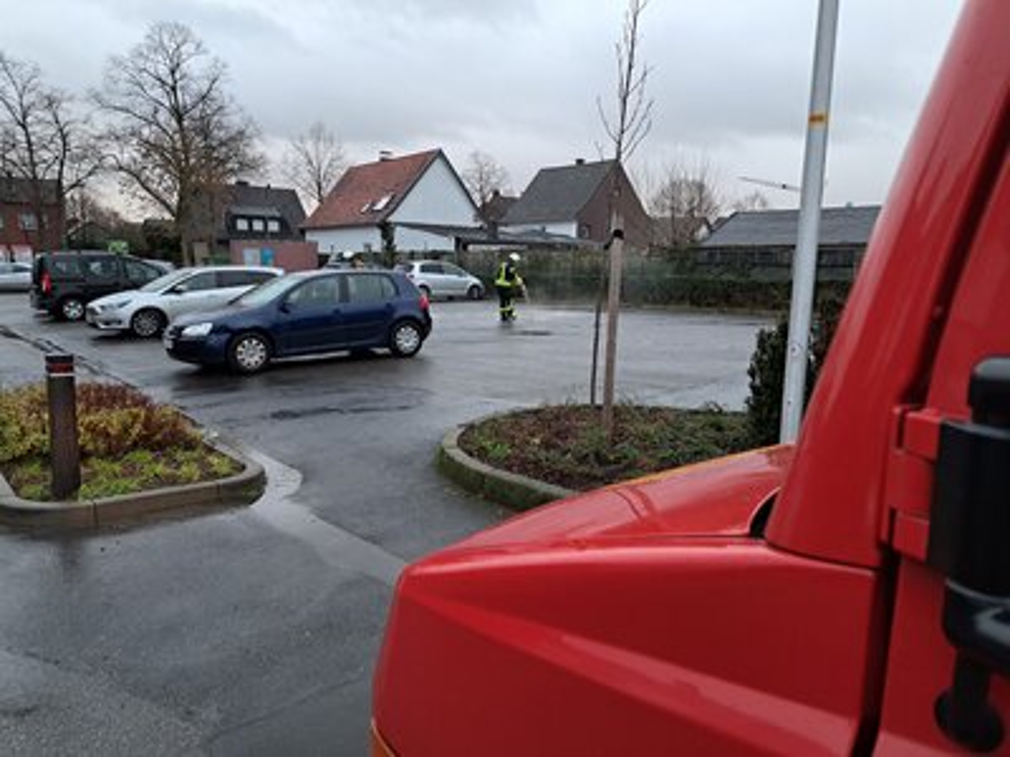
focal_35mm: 24
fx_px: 700
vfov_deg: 56.8
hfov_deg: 71.6
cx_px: 505
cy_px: 378
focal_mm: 5.23
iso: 80
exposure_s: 1/50
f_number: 1.8
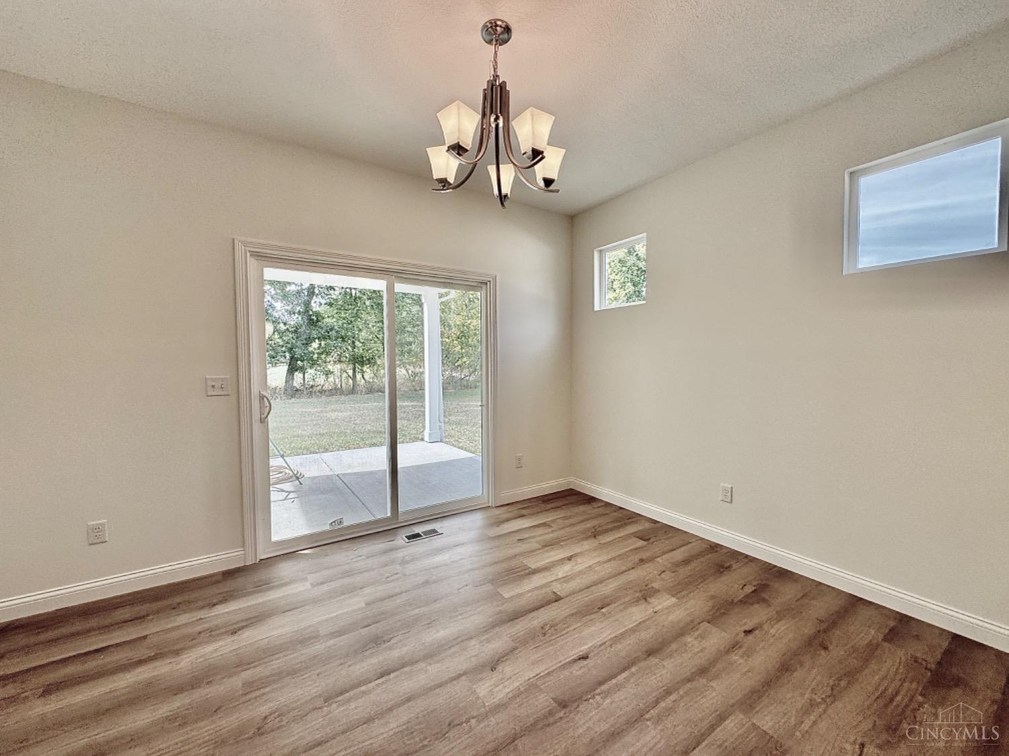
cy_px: 378
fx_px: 408
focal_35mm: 14
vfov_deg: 85.7
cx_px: 504
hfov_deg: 102.1
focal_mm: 2.22
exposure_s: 1/175
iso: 40
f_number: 2.2
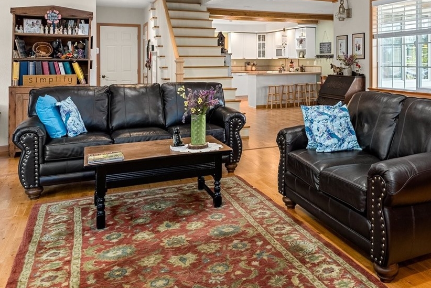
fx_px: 400
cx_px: 314
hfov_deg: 54.4
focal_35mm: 33
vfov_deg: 38.6
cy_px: 76
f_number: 8
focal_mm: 16.2
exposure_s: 1/2.5
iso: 500
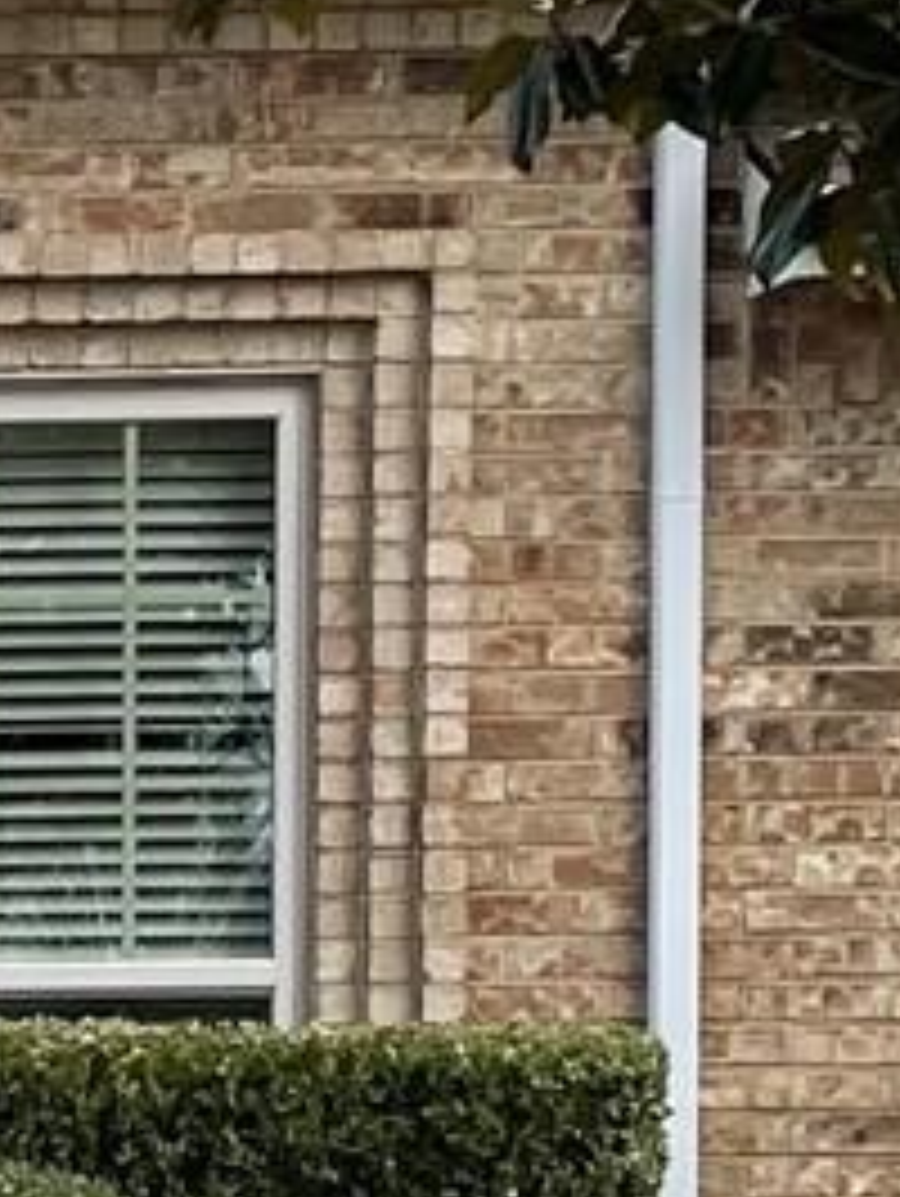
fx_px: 6922
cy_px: 1526
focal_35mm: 200
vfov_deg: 9.7
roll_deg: +0.5
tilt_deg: -2.1
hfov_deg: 6.9
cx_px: -1498
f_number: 1.6
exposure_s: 1/1366
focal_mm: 4.2
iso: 32
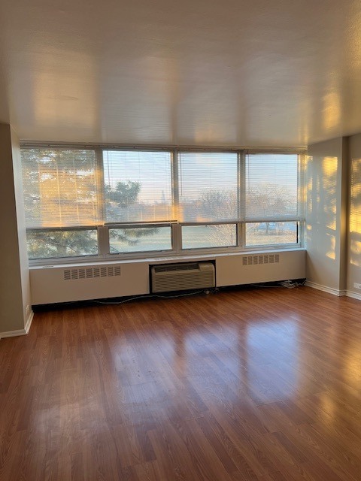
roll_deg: +1.2
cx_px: 180
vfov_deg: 67.3
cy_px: 240
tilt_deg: -4.3
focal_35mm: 26
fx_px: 362
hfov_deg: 53.1
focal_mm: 5.7
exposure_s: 1/128
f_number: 1.5
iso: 64
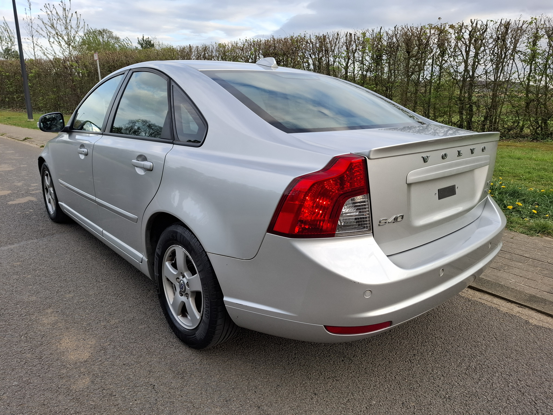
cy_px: 208
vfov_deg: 58.9
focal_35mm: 23
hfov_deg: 73.9
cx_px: 276
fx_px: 367
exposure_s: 1/387
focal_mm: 5.54
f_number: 1.8
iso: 50
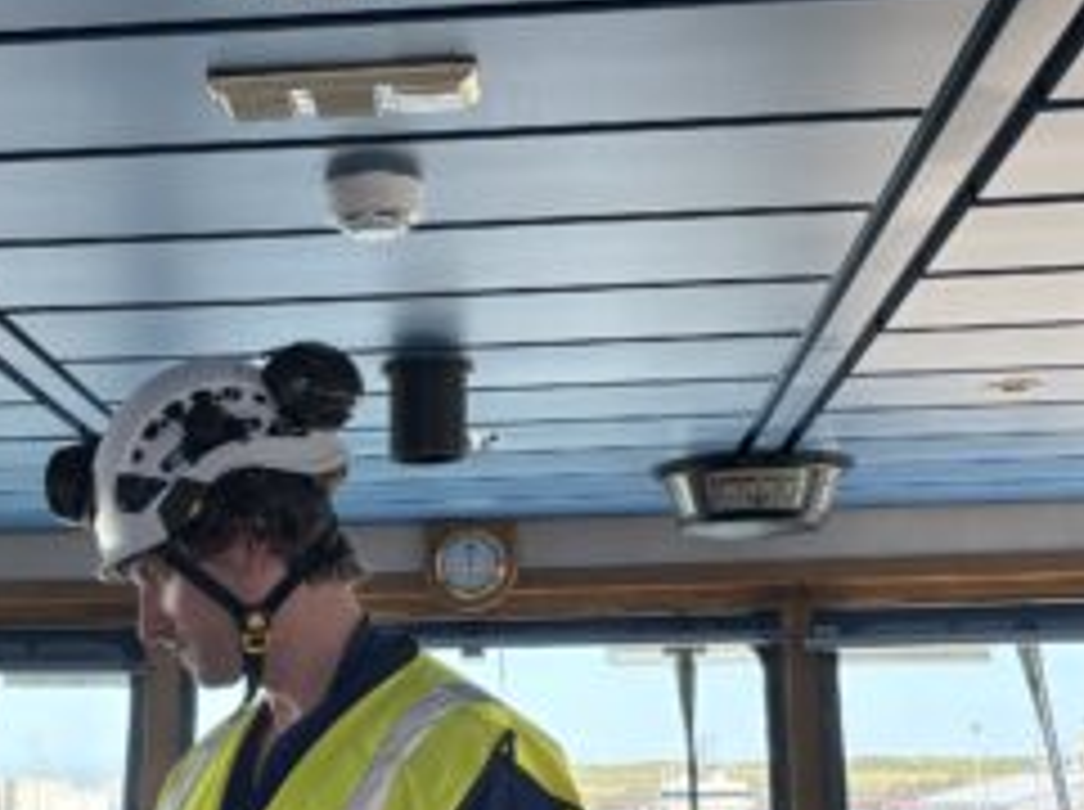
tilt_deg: -0.2
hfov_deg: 28.5
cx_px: 256
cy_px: 767
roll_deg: +0.4
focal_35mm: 67
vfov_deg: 21.3
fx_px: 2095
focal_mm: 5.96
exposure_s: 1/255
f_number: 1.6
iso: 50
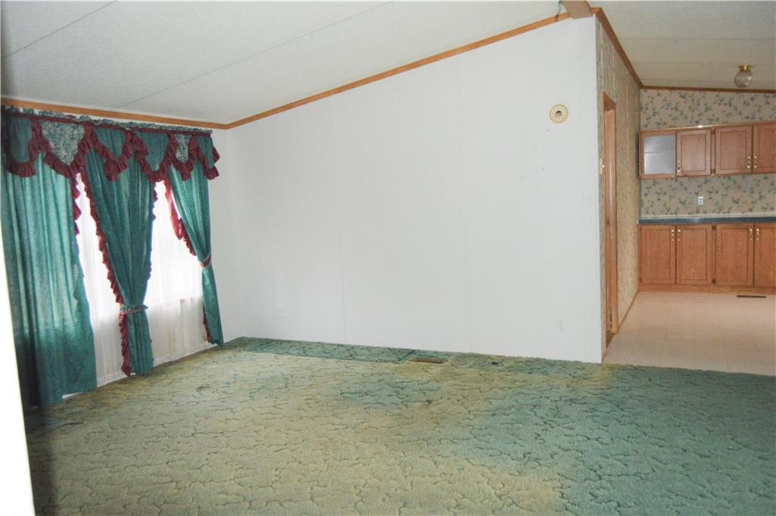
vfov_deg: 47.8
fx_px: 581
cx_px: 388
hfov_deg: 67.4
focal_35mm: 27
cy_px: 258
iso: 1400
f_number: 3.5
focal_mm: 18
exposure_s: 1/60
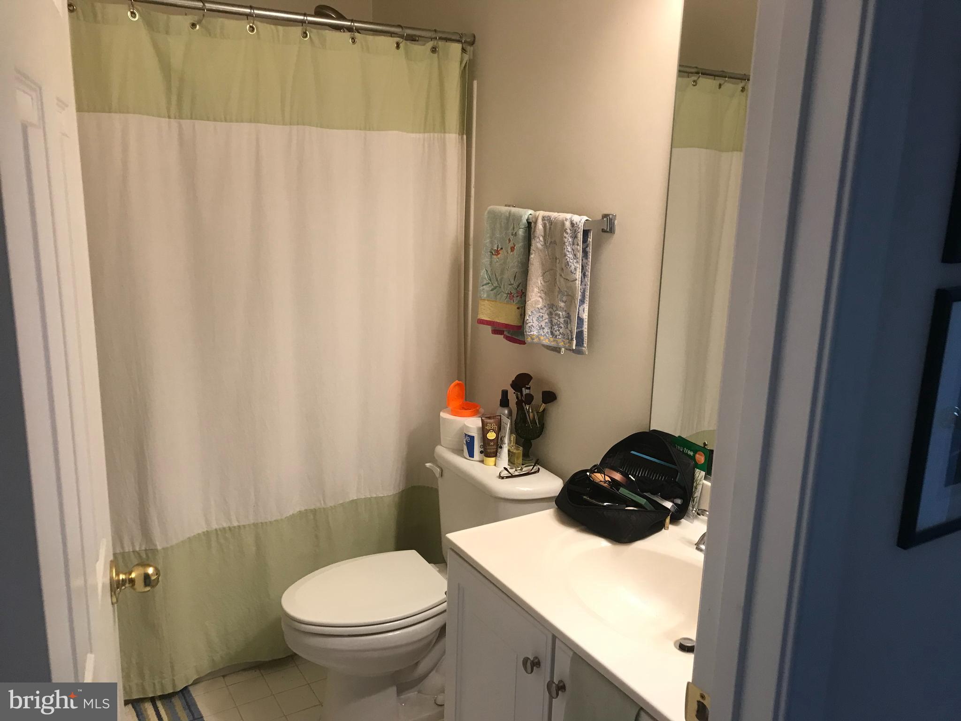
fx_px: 777
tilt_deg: -12.4
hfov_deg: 63.4
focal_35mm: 28
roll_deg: -2.3
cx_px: 480
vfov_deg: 49.7
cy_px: 360
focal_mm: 3.99
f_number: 1.8
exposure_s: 1/24
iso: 32
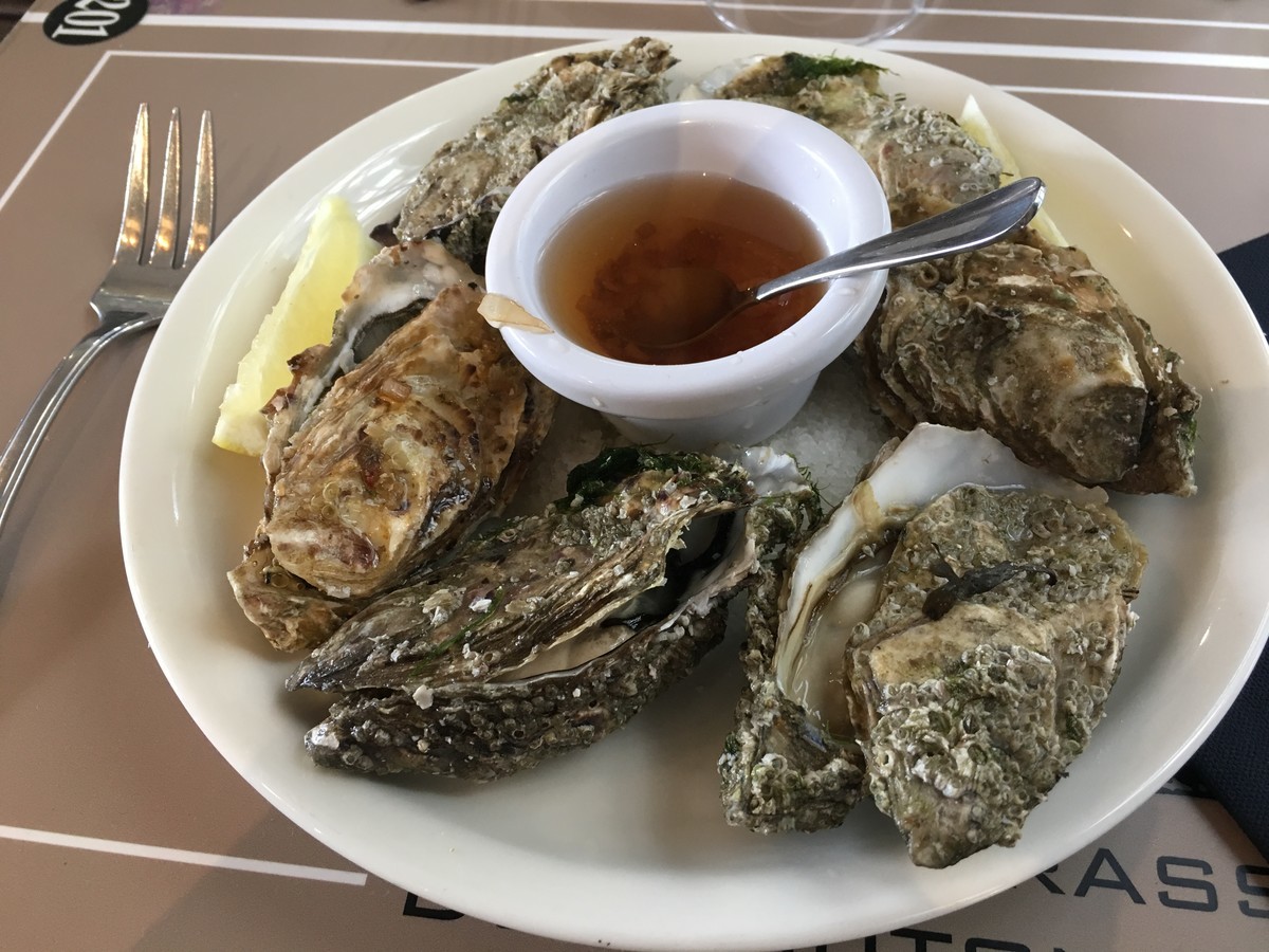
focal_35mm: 29
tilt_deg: -53.1
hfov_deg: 61.7
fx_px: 1063
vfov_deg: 48.2
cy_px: 476
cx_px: 634
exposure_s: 1/33
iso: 125
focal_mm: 4.15
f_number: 2.2
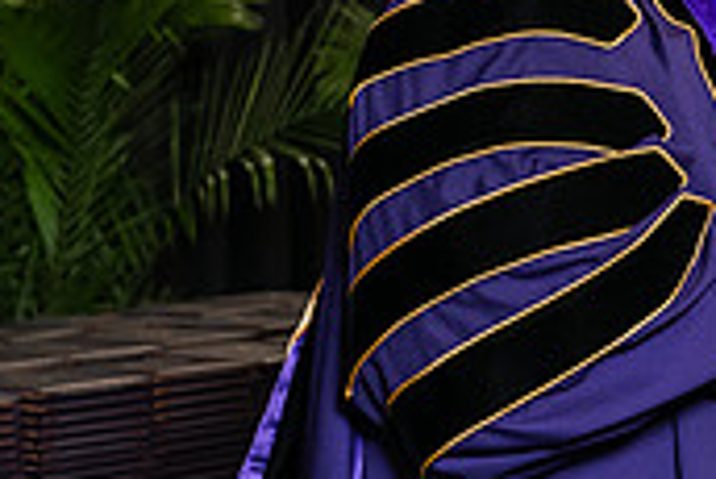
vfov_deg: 6.5
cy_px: -81
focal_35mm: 209
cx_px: 778
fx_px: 4160
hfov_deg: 9.7
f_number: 5
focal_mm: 62
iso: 2000
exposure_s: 1/200
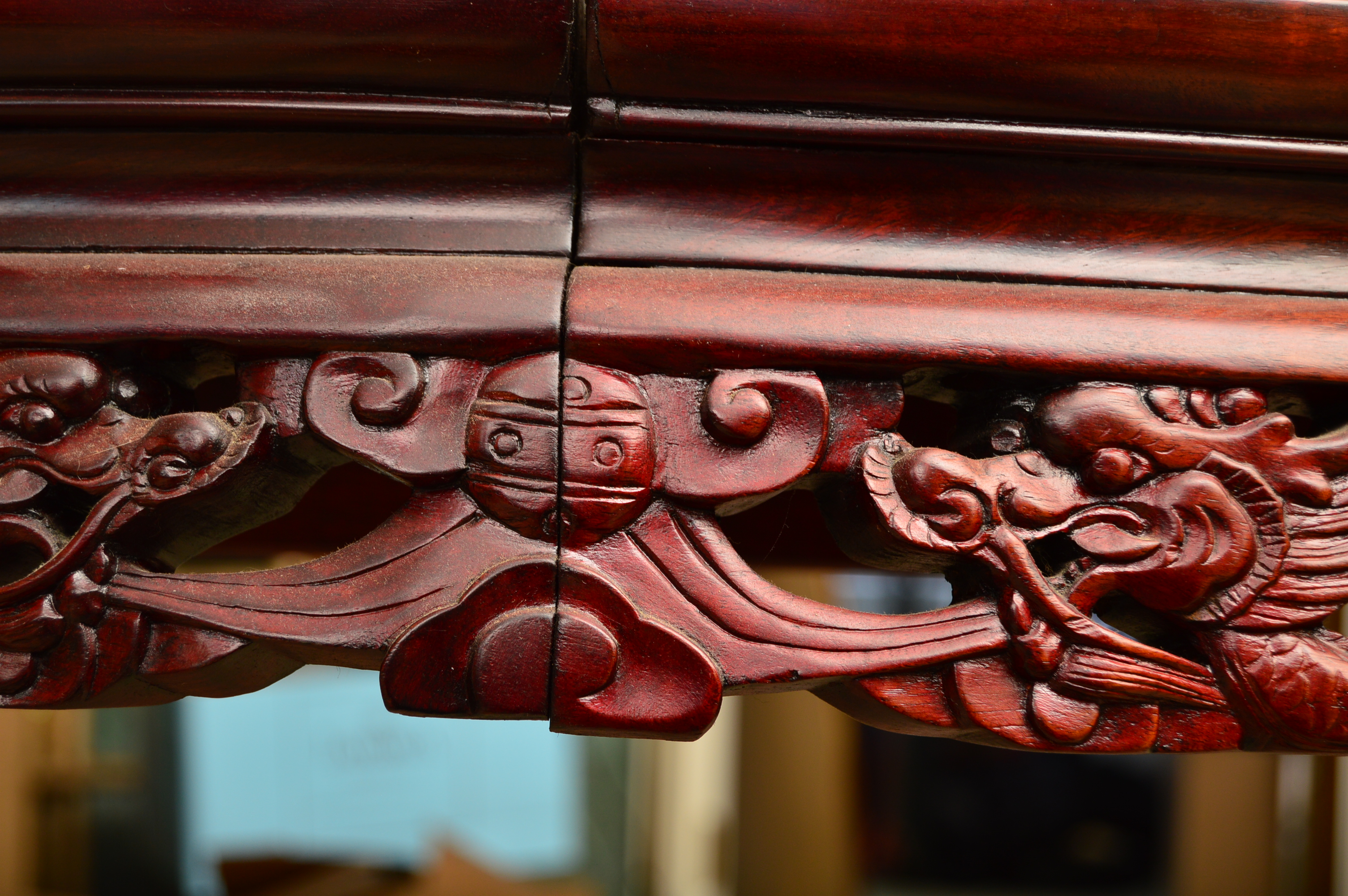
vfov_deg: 16.5
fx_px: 3086
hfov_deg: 24.6
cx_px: 674
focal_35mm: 82
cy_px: 448
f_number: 5.6
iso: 200
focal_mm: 55
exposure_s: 1/200
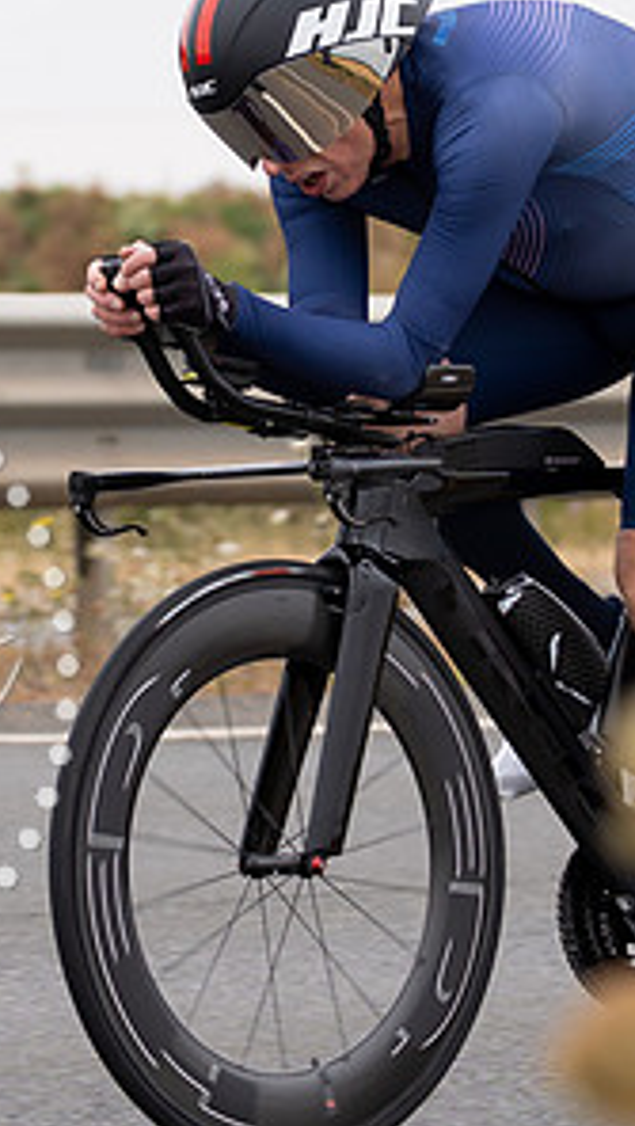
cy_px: 508
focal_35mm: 279
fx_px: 8332
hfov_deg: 4.4
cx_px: 414
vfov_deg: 7.7
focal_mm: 70
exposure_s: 1/800
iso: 100
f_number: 3.5
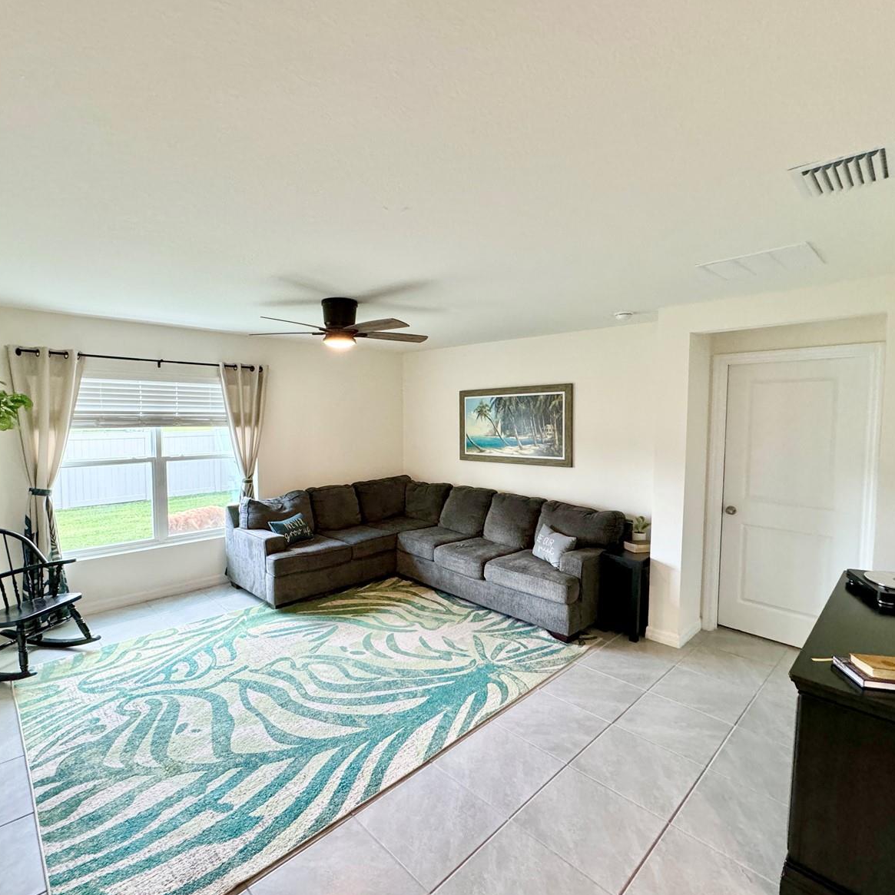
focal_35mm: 17
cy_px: 444
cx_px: 419
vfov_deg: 84.0
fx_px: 497
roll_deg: -0.4
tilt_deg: -3.5
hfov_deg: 83.9
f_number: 2.2
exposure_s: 1/120
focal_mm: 2.22
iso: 320
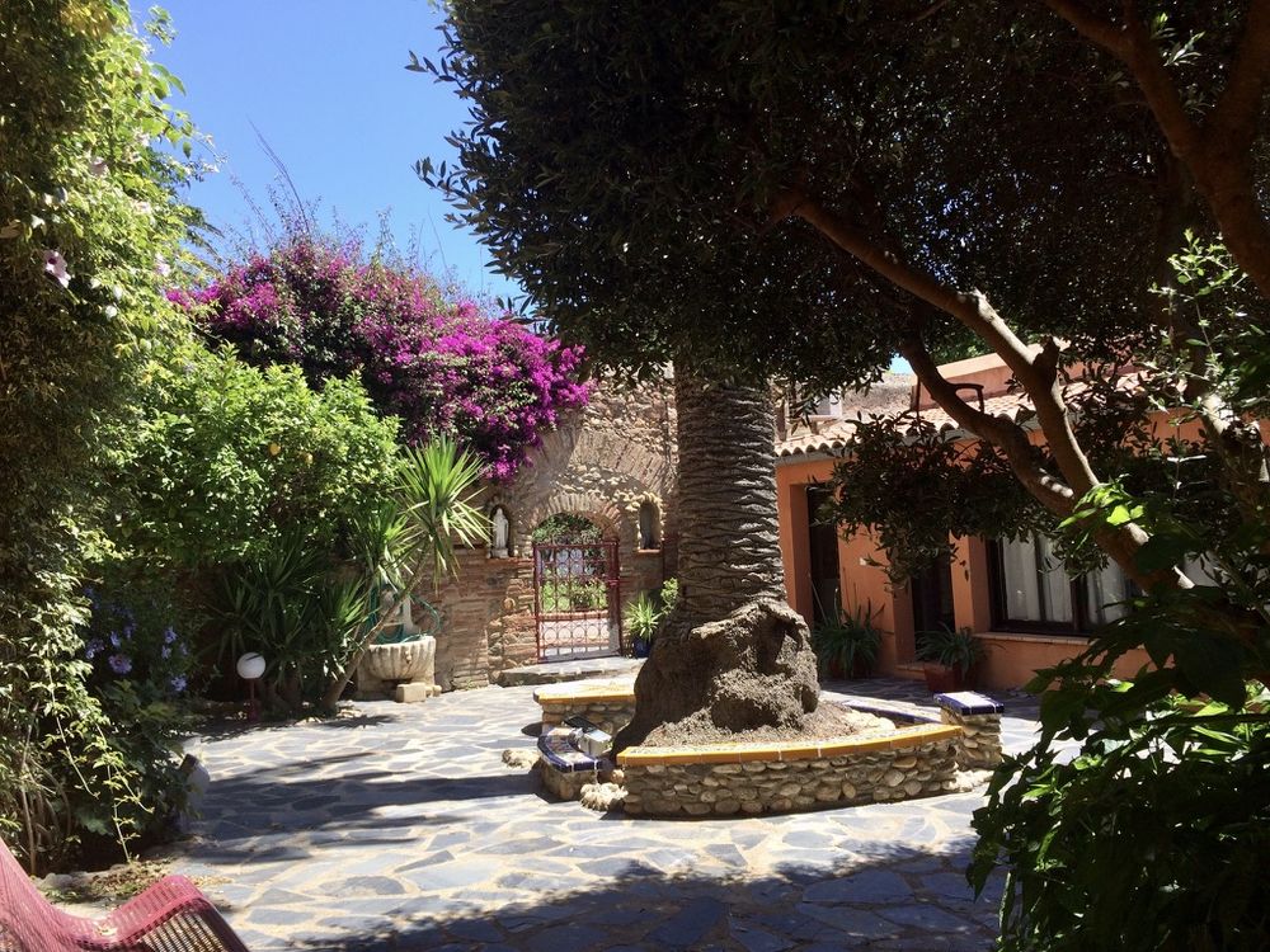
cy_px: 476
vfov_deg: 48.2
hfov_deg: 61.7
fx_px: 1064
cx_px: 635
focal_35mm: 29
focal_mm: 4.15
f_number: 2.2
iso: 32
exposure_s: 1/789
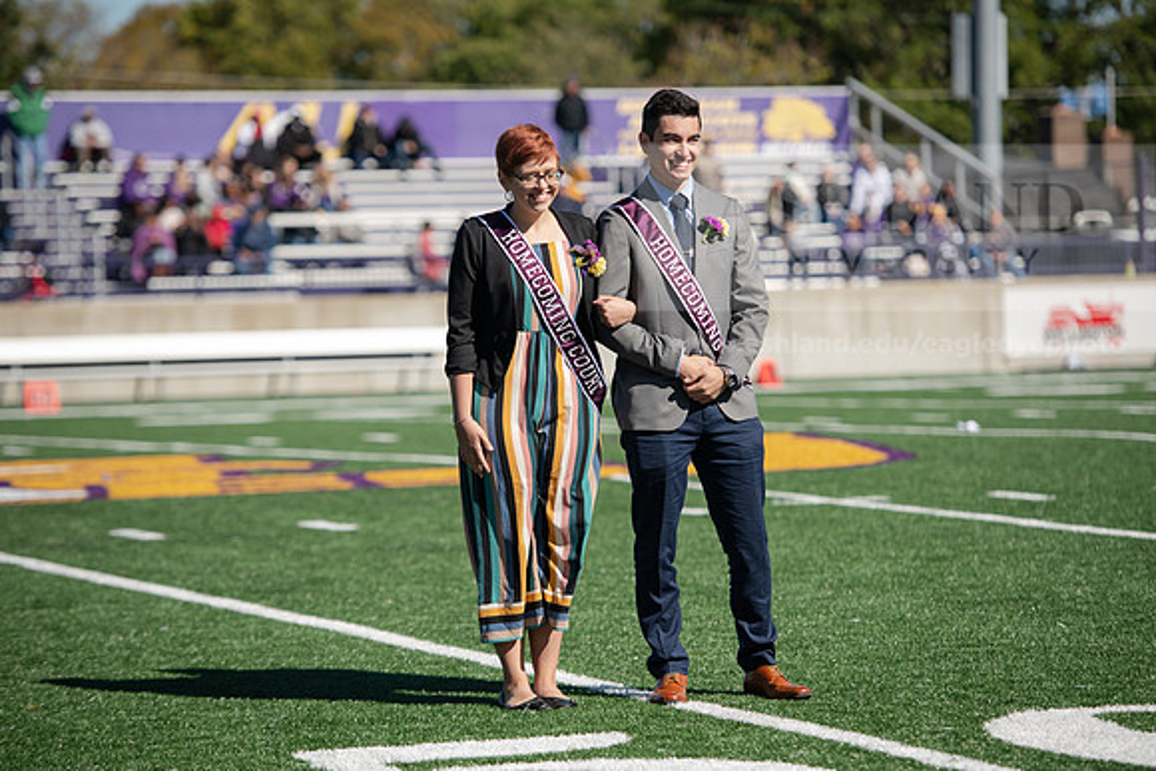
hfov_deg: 13.2
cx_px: 578
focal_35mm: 155
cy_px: 386
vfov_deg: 8.9
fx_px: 4978
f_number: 3.5
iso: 160
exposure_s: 1/1600
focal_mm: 155
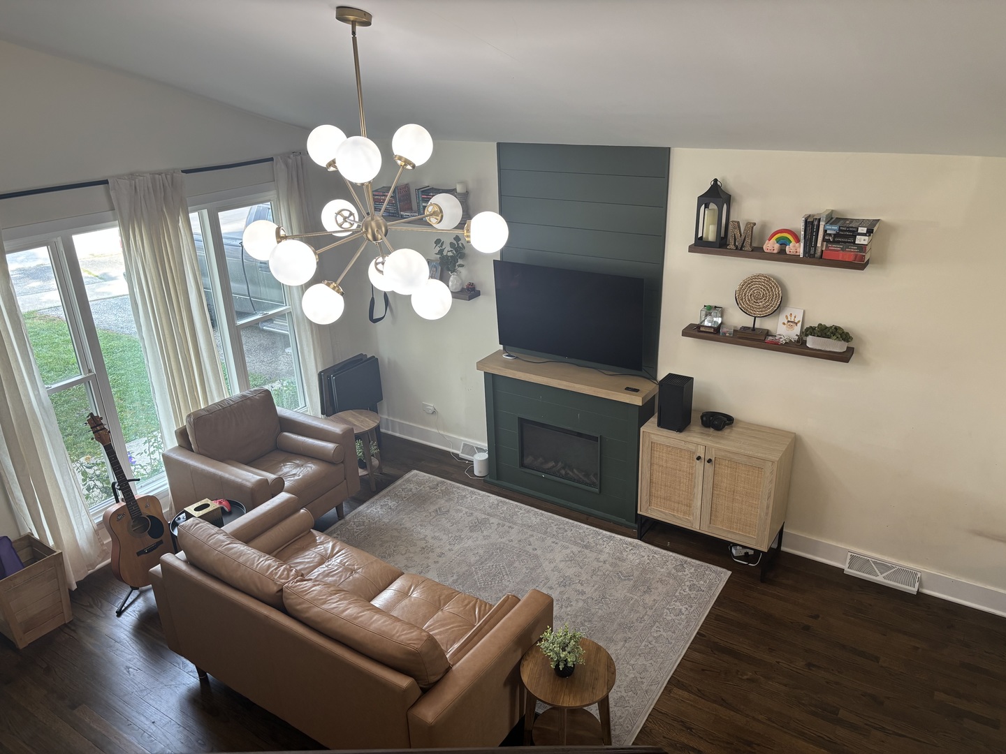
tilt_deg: -21.7
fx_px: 756
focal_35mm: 26
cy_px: 377
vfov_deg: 53.1
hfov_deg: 67.3
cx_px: 503
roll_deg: +1.9
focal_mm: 5.96
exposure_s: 1/120
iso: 100
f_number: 1.6
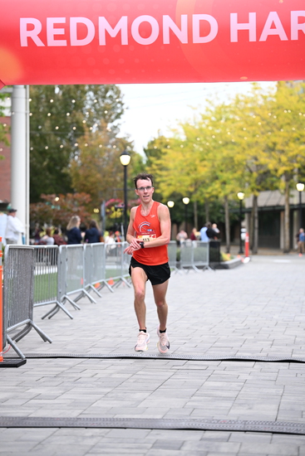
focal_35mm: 96
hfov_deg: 14.3
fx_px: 1219
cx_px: 152
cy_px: 228
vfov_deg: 21.2
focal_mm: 96
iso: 1600
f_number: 2.8
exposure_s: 1/800
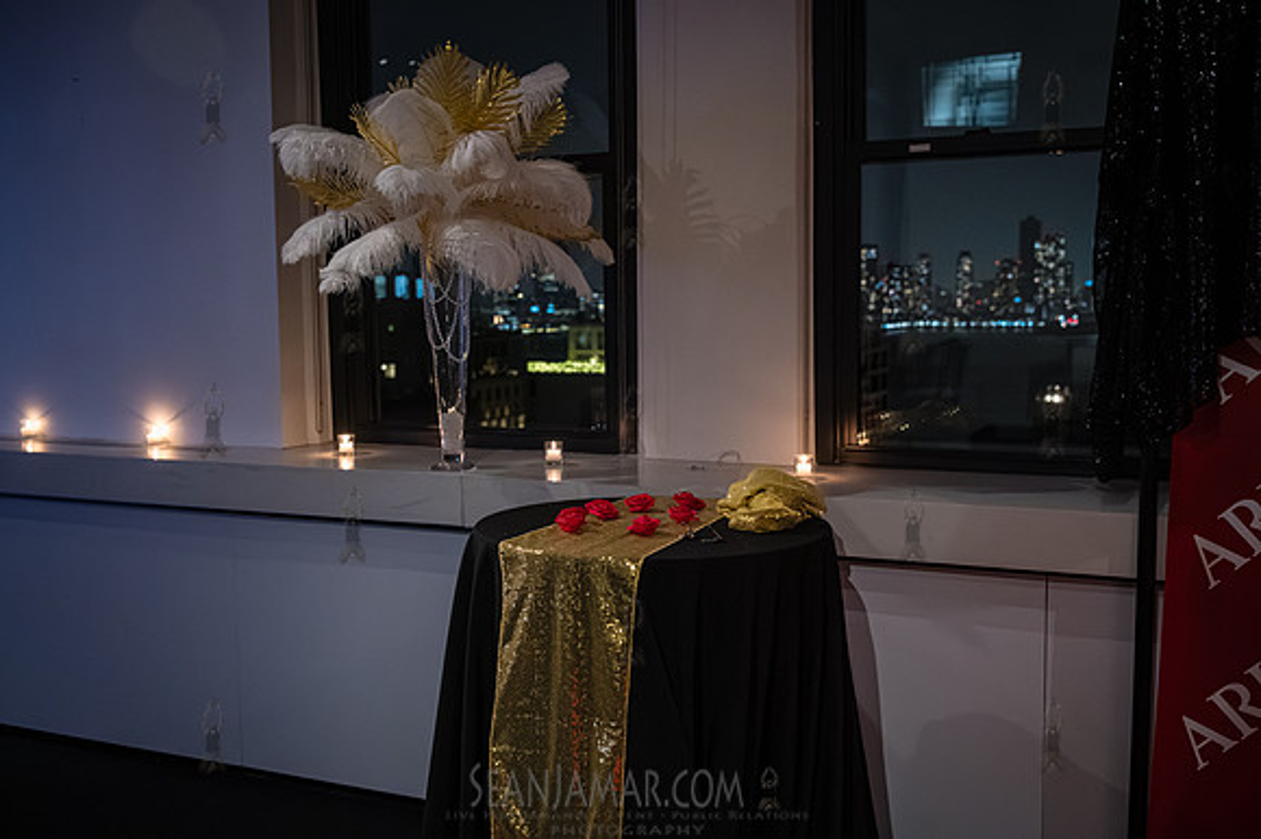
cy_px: 420
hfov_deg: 54.5
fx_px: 1225
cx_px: 630
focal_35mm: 35
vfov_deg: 37.8
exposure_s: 1/200
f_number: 3.5
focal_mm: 35
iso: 12800
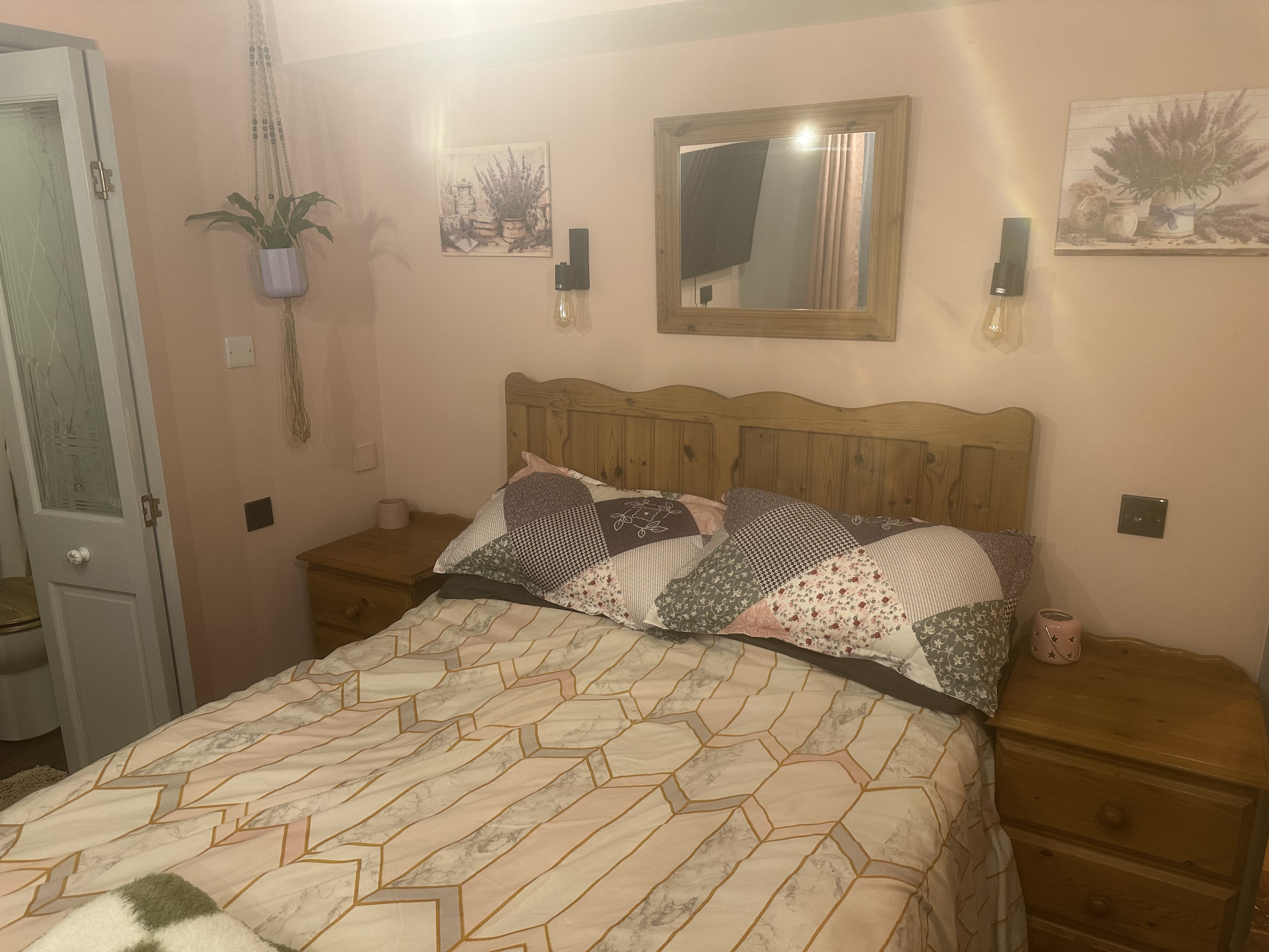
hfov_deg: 71.6
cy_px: 476
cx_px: 634
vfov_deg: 56.8
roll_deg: +0.6
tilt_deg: -13.7
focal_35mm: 24
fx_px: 880
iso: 125
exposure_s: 1/50
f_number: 1.78
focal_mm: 6.86
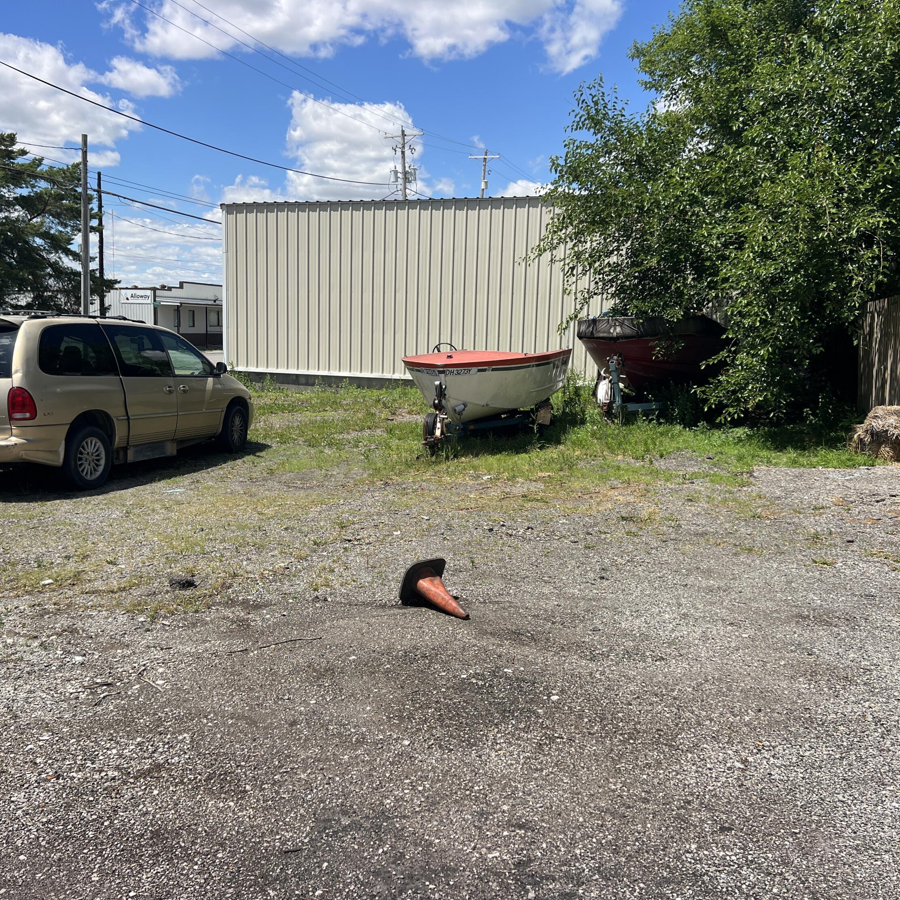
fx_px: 912
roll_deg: +0.6
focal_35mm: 31
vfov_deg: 52.5
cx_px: 419
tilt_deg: -7.0
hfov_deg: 52.5
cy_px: 453
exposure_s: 1/4444
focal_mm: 5.7
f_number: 1.5
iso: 50
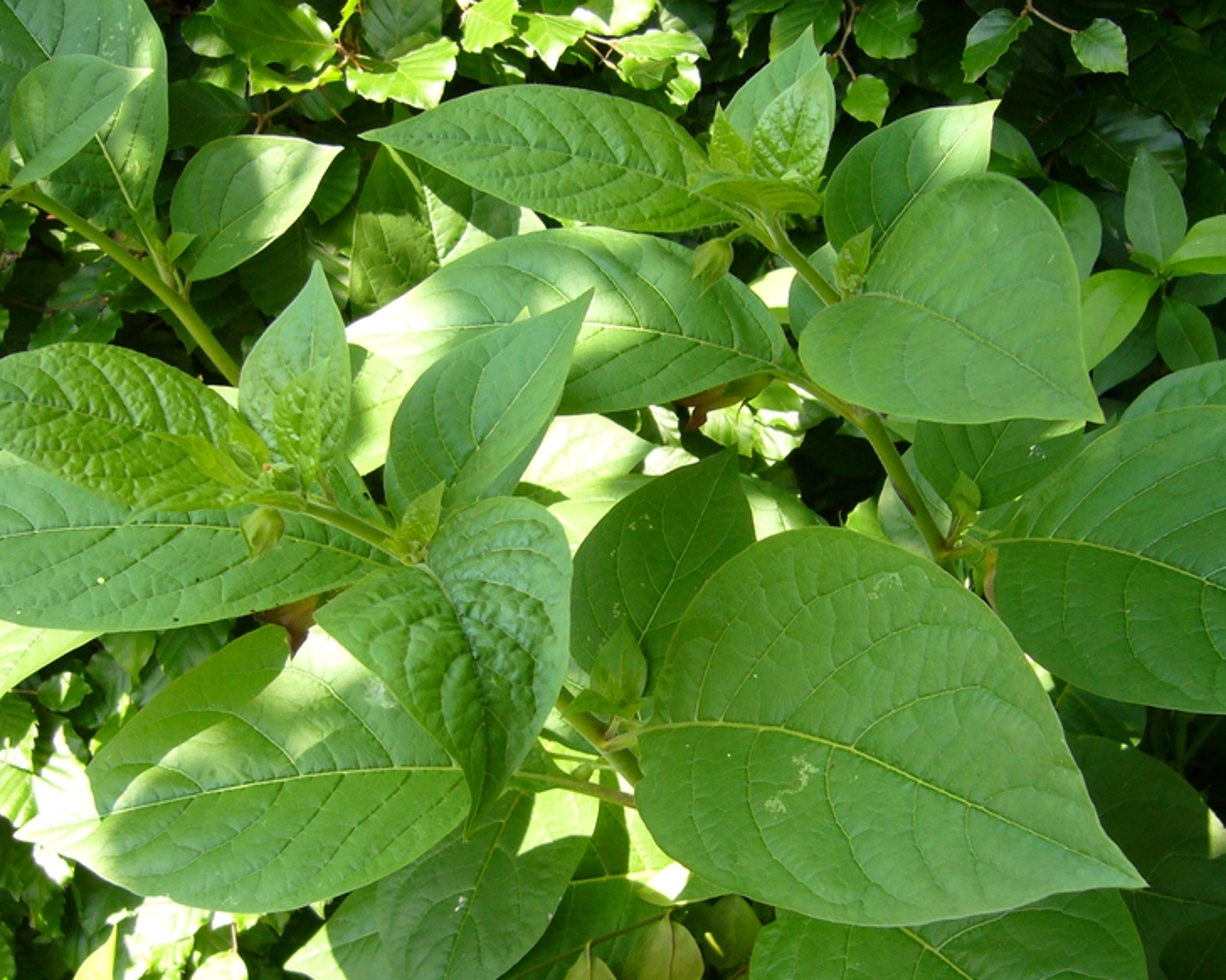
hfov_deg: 38.8
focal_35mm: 48
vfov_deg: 31.4
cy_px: 592
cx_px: 631
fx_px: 1741
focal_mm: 5.8
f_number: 2.8
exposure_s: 1/250
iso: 100
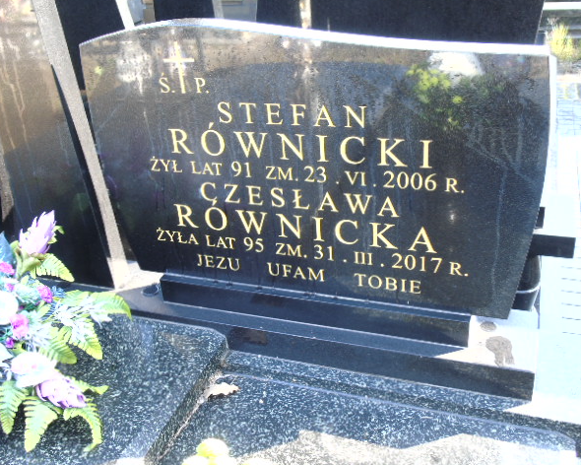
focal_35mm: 36
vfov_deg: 41.2
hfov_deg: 50.2
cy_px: 230
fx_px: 619
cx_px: 273
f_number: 3.8
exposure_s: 1/30
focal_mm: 6.1
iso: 100
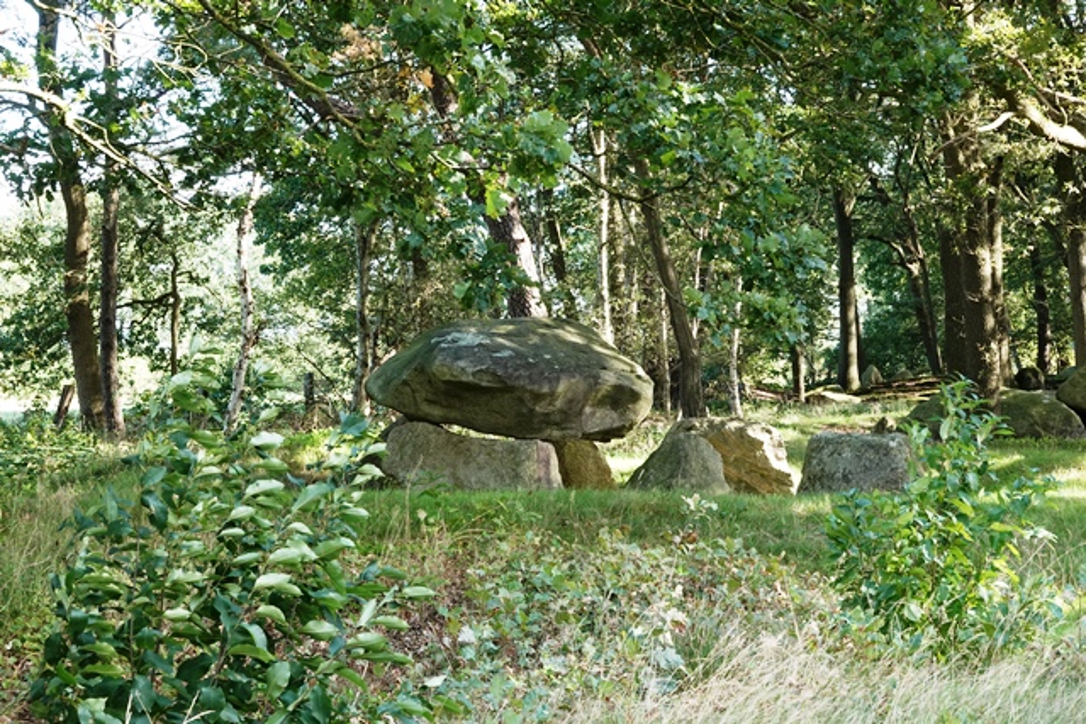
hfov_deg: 28.1
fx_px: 2172
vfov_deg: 18.9
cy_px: 362
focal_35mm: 72
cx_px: 543
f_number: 8
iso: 640
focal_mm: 26.42
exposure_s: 1/80
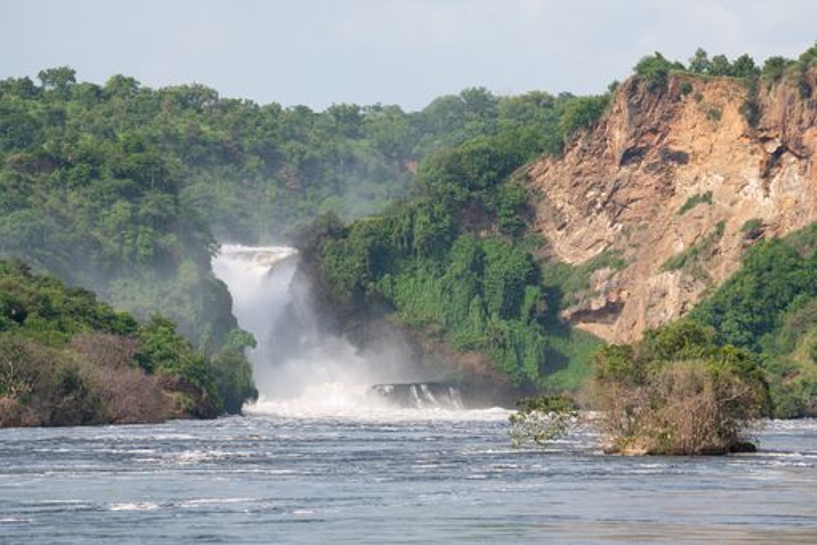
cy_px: 272
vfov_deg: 5.0
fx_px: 6267
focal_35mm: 276
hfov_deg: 7.5
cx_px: 408
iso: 320
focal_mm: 276
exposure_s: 1/800
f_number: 7.1
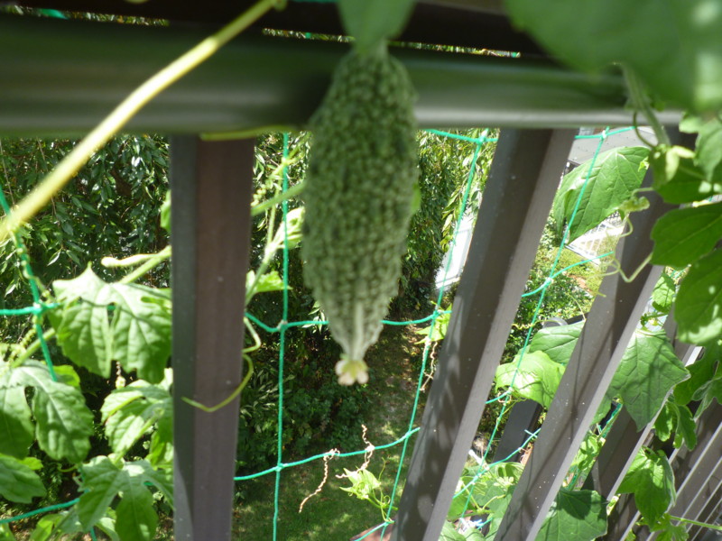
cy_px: 270
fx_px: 521
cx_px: 361
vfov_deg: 54.9
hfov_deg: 69.4
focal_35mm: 25
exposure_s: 1/200
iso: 80
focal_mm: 4.4
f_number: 2.8
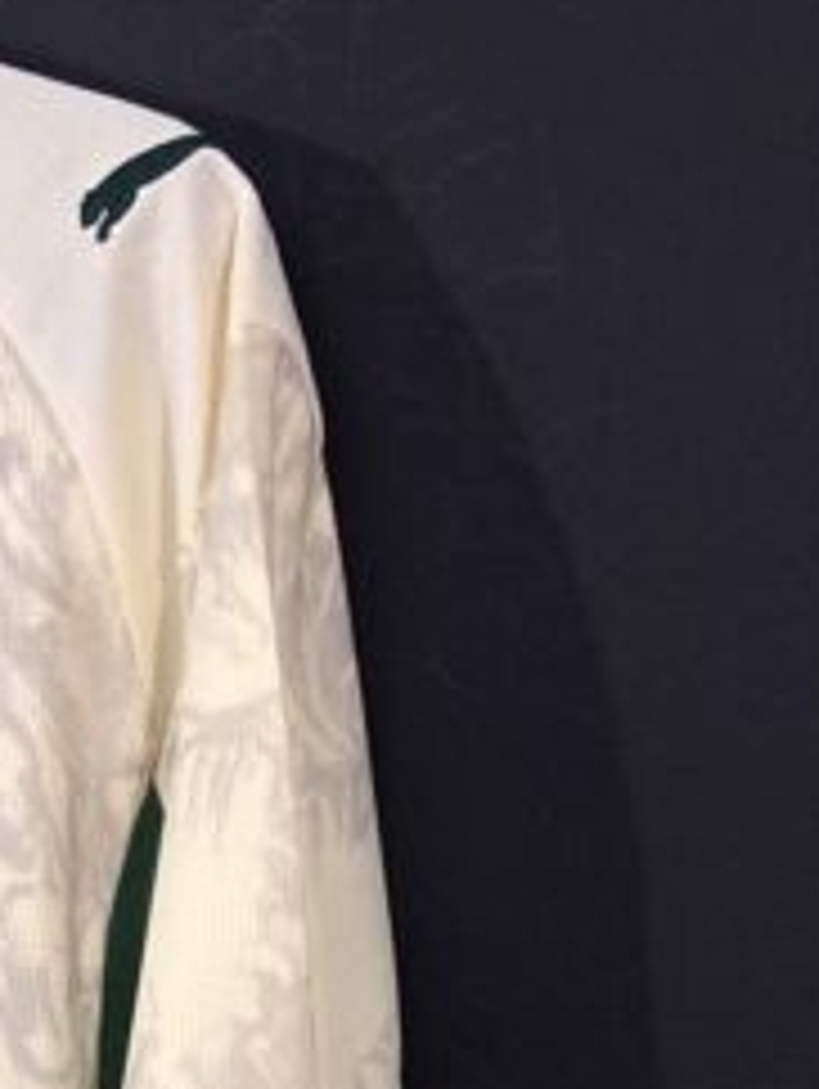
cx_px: -486
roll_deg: +0.3
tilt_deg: -10.3
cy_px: 1588
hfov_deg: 12.7
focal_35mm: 110
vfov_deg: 16.4
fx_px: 3464
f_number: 1.8
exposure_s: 1/60
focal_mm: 4.25
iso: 64
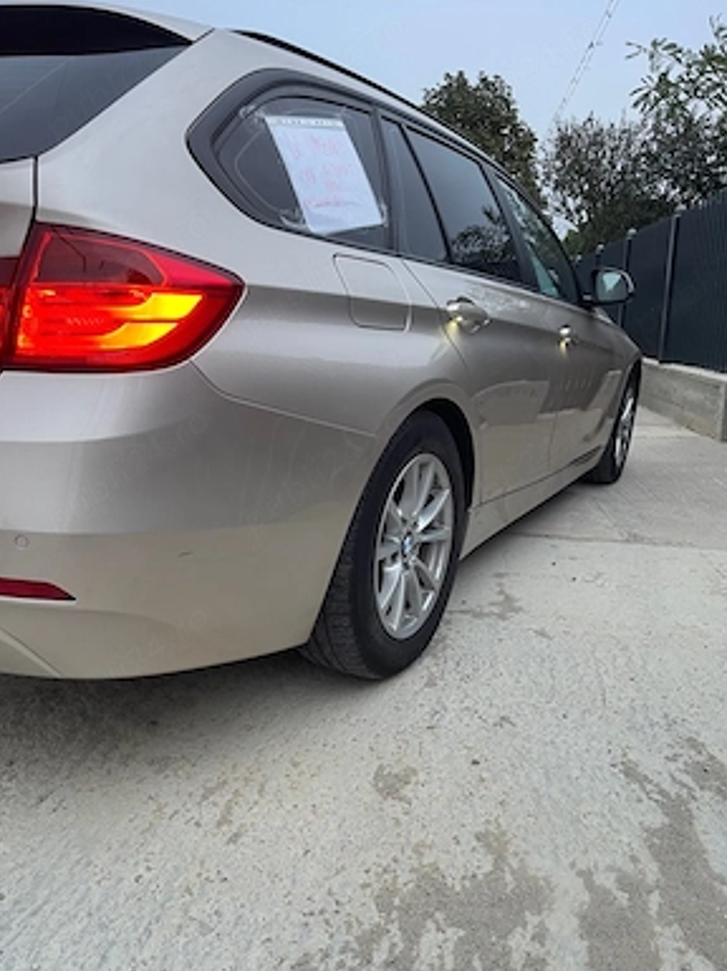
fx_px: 729
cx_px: 374
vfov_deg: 67.3
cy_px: 502
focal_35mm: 26
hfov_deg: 53.0
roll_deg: -0.3
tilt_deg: -14.1
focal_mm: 5.1
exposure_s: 1/71
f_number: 1.6
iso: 125
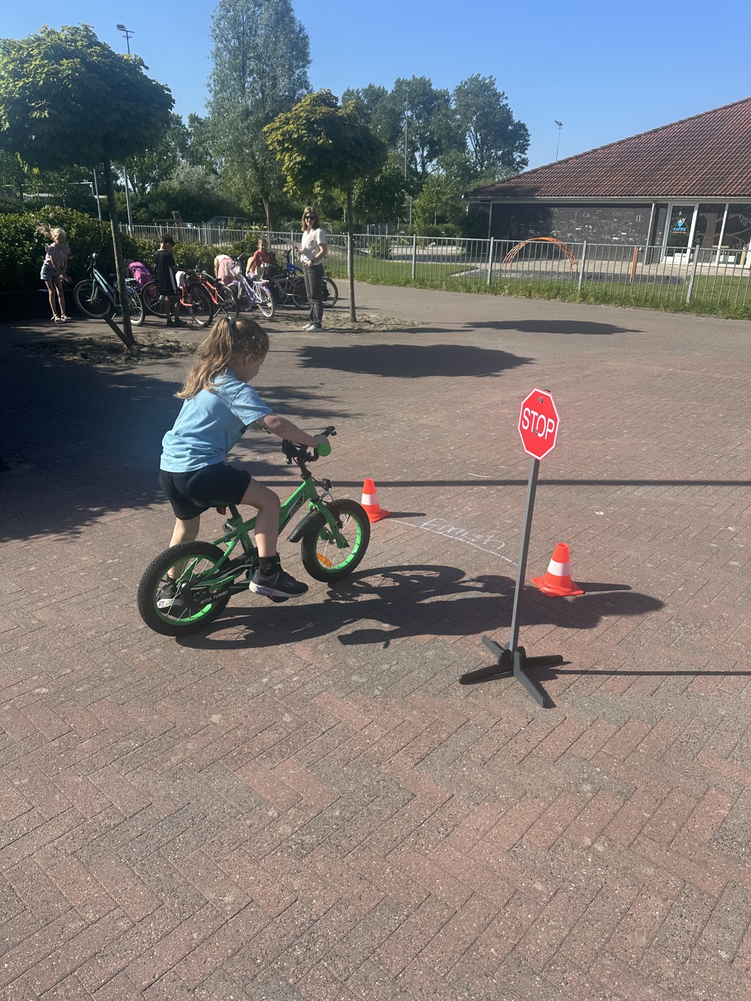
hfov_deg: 56.8
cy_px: 500
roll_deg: -1.0
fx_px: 694
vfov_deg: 71.6
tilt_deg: -21.0
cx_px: 376
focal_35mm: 24
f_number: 1.78
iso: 80
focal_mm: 6.86
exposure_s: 1/3472
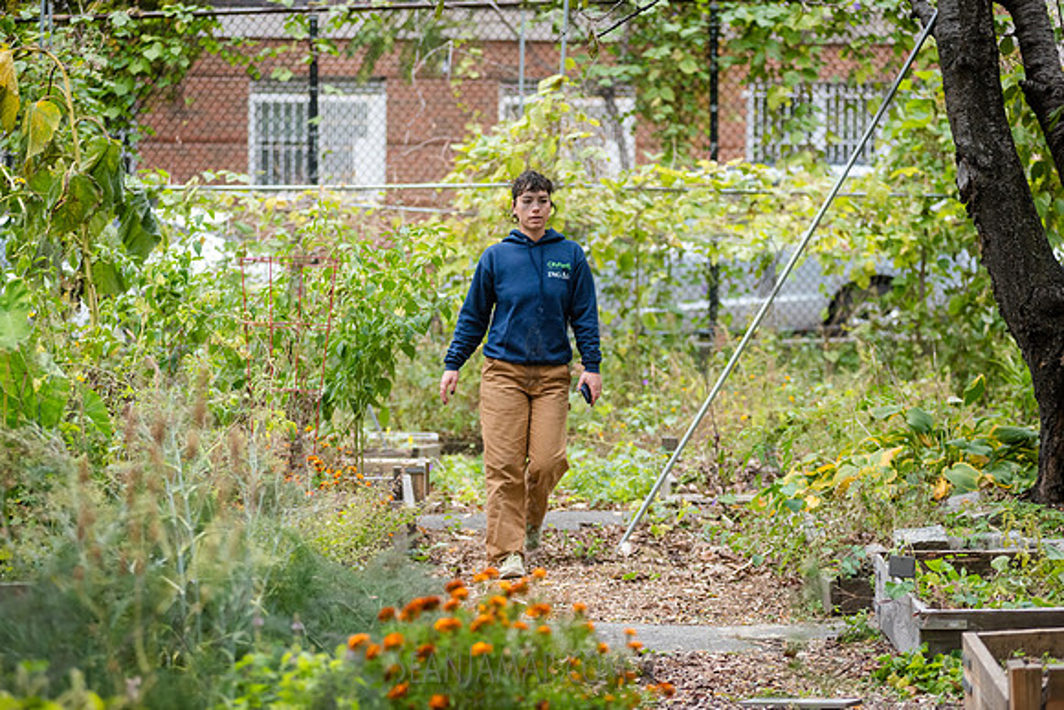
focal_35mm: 121
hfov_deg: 16.9
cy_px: 355
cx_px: 532
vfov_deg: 11.3
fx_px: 3575
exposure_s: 1/1250
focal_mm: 120
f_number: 3.5
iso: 2000
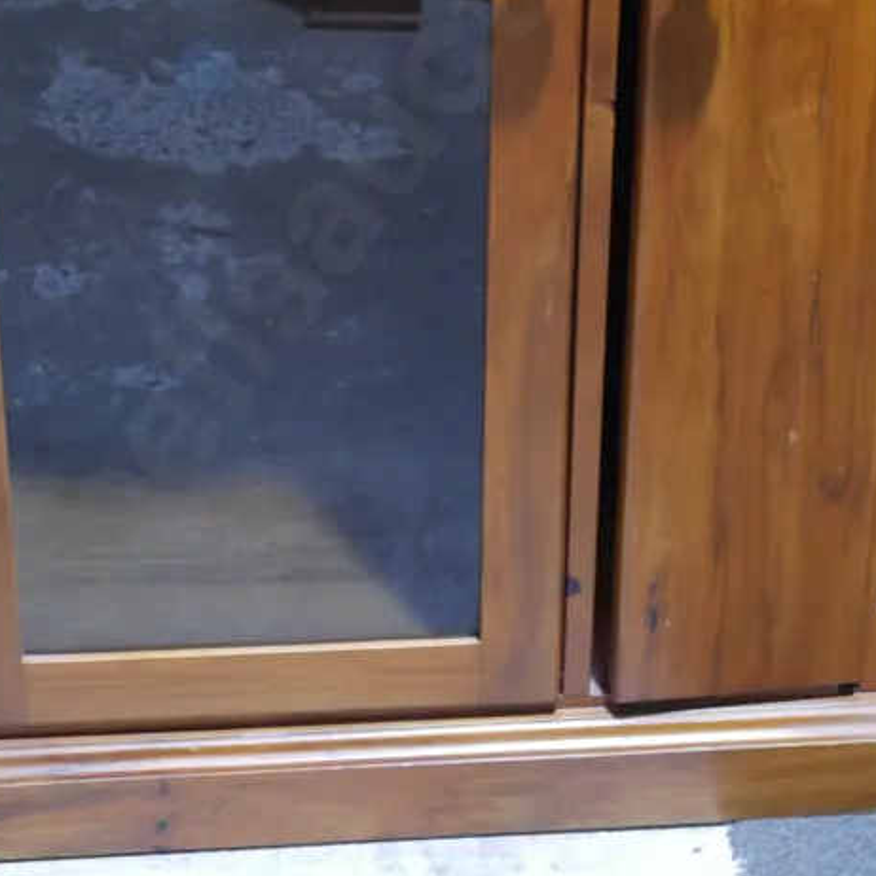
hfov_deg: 17.7
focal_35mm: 98
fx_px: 2806
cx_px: 399
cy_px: 133
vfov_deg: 17.5
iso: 1600
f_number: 5.3
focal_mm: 25
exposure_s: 1/60
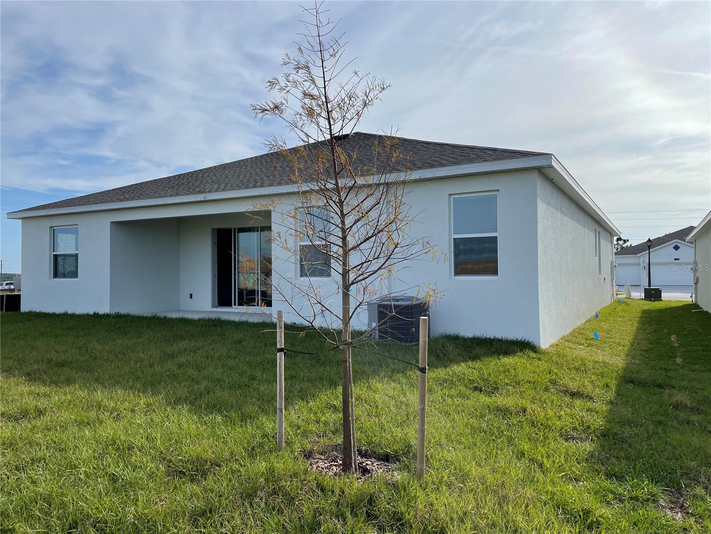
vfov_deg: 53.1
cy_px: 267
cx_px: 356
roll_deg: +0.9
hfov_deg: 67.3
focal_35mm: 26
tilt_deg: +1.8
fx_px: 534
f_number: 1.6
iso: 32
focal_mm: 4.2
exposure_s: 1/4831
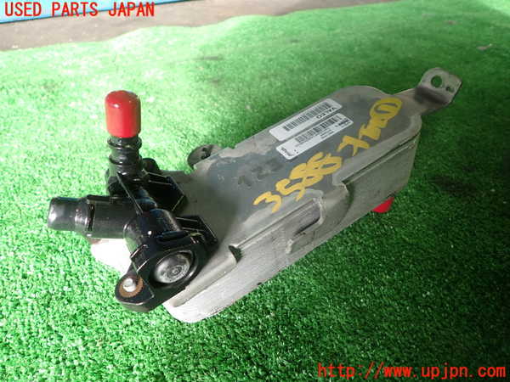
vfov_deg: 54.9
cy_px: 191
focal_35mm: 25
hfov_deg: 69.4
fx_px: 368
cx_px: 255
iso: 200
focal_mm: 4.5
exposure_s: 1/50
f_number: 2
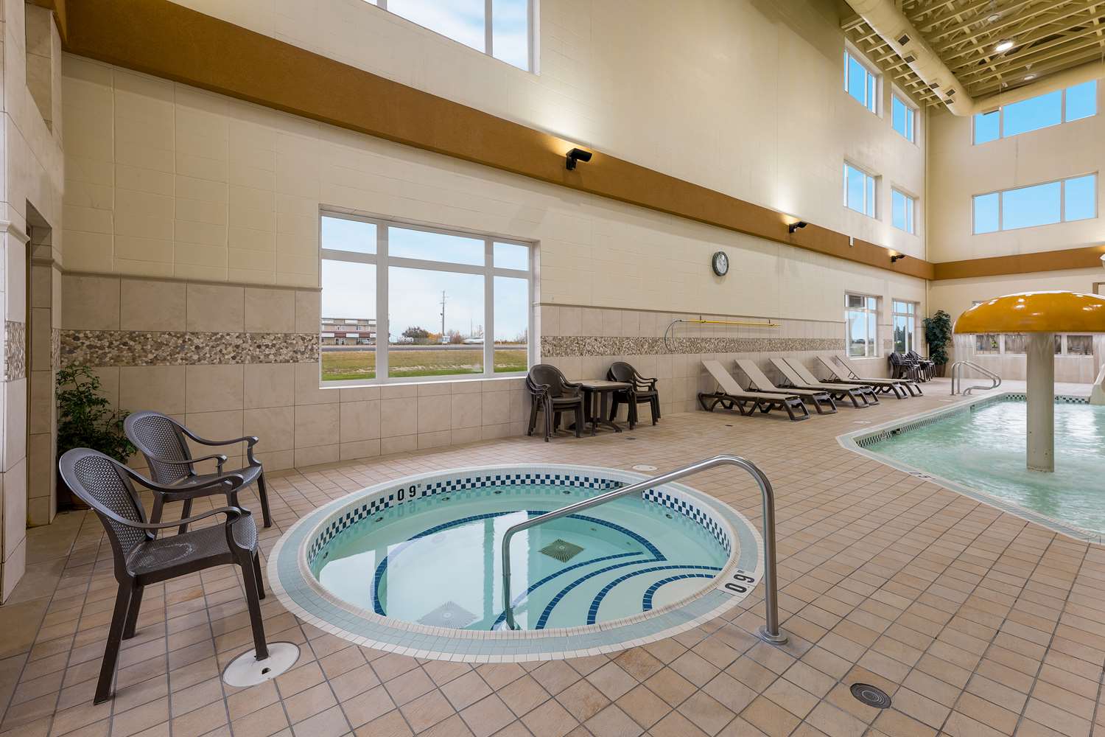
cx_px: 552
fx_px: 491
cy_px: 368
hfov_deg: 96.7
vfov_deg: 73.7
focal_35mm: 16
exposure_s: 1/5
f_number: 6.3
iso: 100
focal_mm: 16
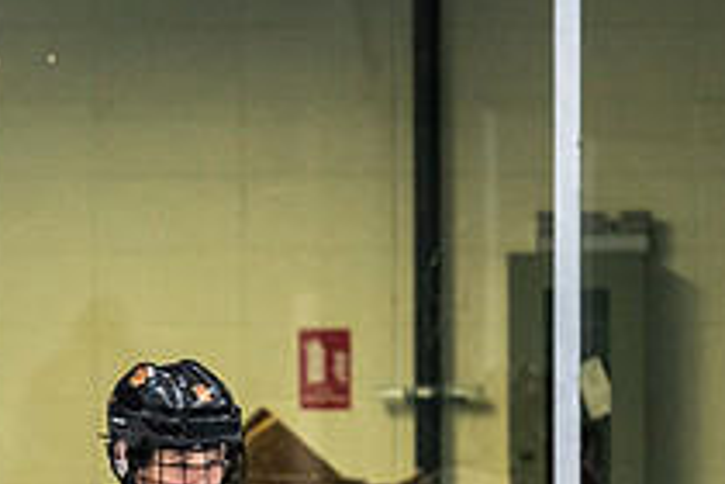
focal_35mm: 609
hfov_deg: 3.4
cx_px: 248
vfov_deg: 2.3
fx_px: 12264
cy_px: 760
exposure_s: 1/640
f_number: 2.8
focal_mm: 125
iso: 1600
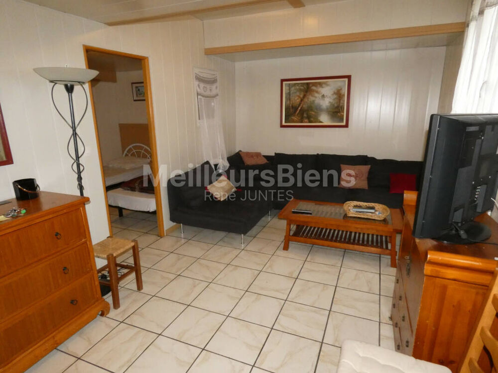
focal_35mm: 20
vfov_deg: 66.0
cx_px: 249
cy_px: 186
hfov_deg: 81.7
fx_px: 288
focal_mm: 3.6
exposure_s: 1/50
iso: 800
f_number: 5.6
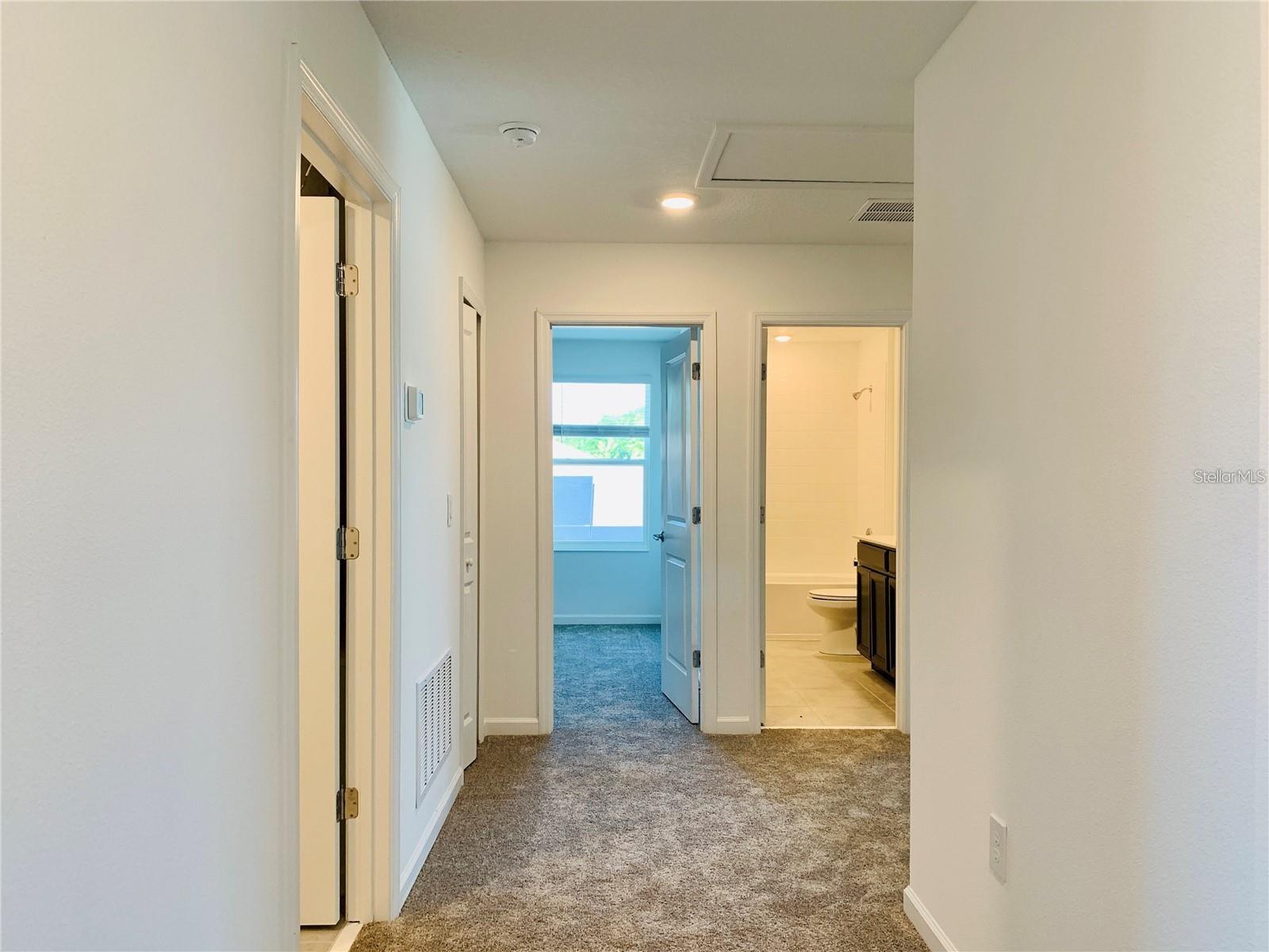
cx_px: 634
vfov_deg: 53.1
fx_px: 953
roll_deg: +0.0
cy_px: 476
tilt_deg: -1.3
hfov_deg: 67.3
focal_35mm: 26
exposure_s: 1/60
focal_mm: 4.25
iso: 64
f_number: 1.8
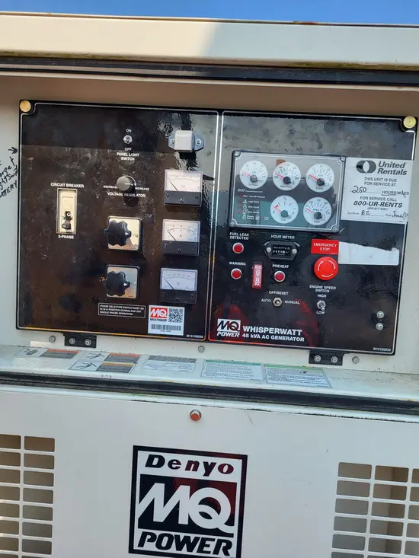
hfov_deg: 53.1
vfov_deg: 67.3
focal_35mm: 26
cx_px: 210
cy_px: 279
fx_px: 419
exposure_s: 1/1205
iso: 40
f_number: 1.8
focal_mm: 5.4
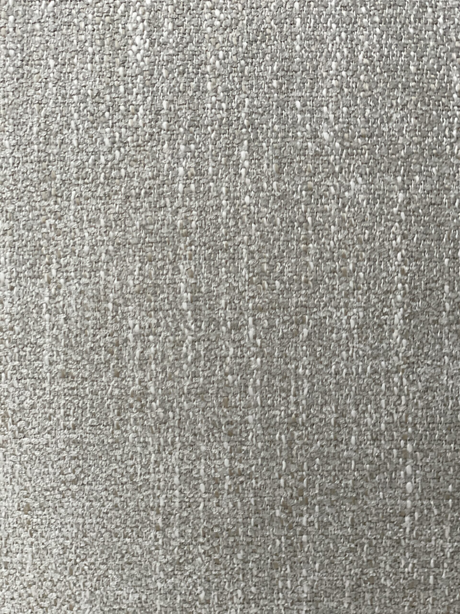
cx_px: 230
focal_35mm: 52
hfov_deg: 28.0
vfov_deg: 36.8
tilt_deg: -18.6
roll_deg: -3.2
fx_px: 921
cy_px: 307
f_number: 2
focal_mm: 6
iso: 200
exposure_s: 1/40
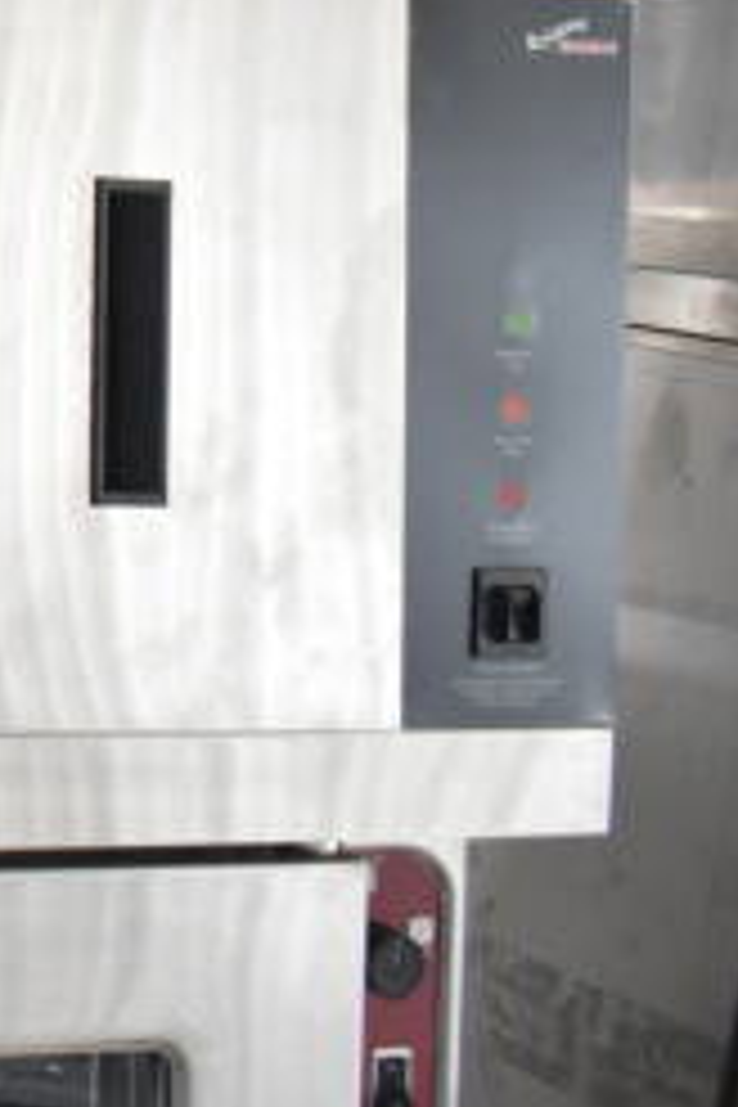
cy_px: 223
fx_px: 2060
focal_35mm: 67
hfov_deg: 16.7
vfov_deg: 29.4
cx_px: -616
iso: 1600
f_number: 3.5
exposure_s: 1/50
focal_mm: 18
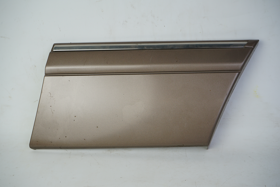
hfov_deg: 39.6
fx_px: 389
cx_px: 140
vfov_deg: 27.0
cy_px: 94
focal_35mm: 50
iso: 200
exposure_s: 1/160
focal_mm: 50
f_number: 8
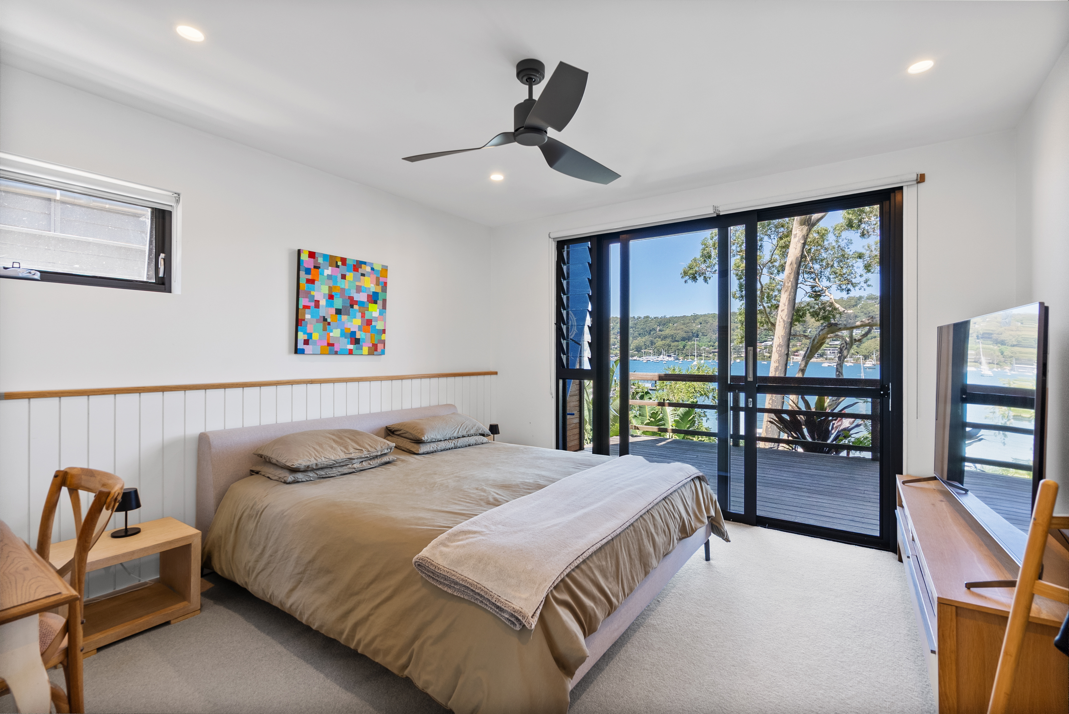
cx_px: 534
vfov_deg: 73.8
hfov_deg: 96.7
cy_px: 357
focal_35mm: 16
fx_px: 475
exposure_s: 1/6
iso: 500
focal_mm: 16
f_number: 8
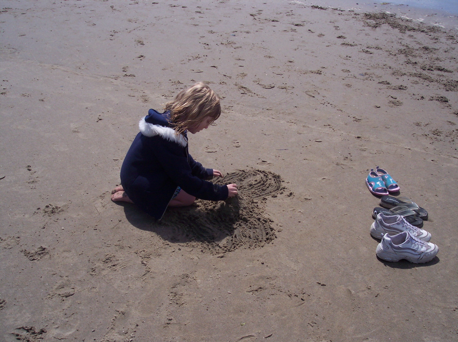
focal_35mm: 38
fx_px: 502
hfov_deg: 49.0
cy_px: 171
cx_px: 229
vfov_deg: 37.7
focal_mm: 8
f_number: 4.8
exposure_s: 1/1000
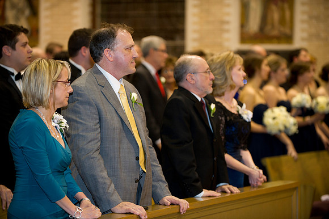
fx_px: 1142
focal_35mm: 125
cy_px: 110
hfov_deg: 16.4
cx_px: 164
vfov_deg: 11.0
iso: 1250
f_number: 2.8
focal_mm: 125
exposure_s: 1/60
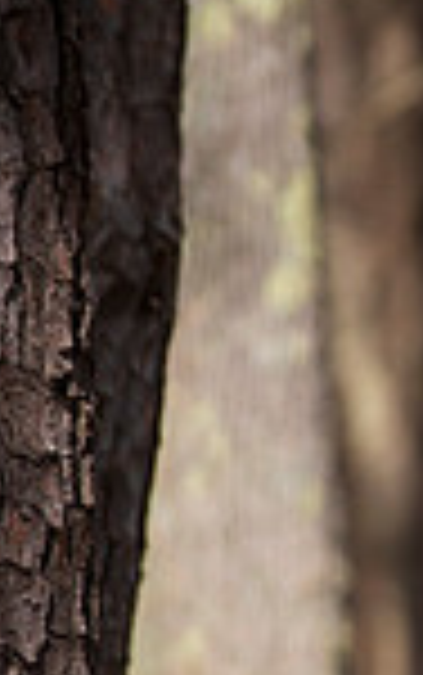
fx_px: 14488
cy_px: 731
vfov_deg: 2.7
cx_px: 1233
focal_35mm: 787
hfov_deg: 1.7
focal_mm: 200
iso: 100
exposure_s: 1/640
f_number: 2.8
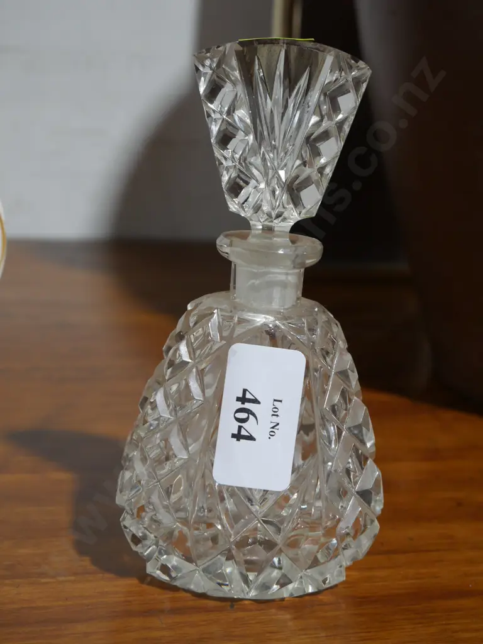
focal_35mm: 60
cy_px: 322
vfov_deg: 32.2
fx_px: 1116
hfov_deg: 24.4
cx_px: 242
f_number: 6.3
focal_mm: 30
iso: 800
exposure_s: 1/60
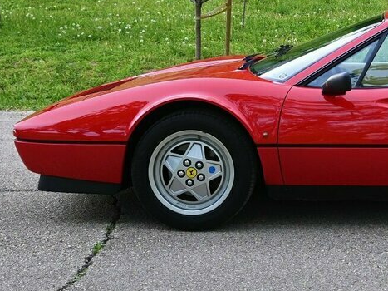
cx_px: 392
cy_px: 55
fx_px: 1018
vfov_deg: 16.1
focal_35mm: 91
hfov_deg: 20.8
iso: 320
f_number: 4.2
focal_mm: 24.5
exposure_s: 1/250
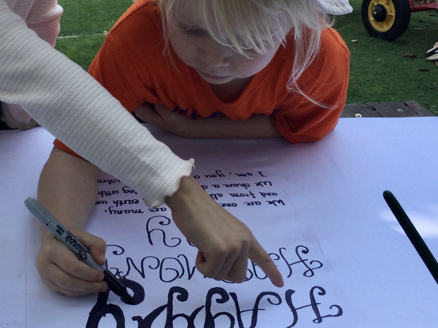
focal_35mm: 66
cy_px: 134
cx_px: 124
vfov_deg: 22.2
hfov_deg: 29.1
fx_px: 835
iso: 25
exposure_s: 1/292
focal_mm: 3.3
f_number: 2.4
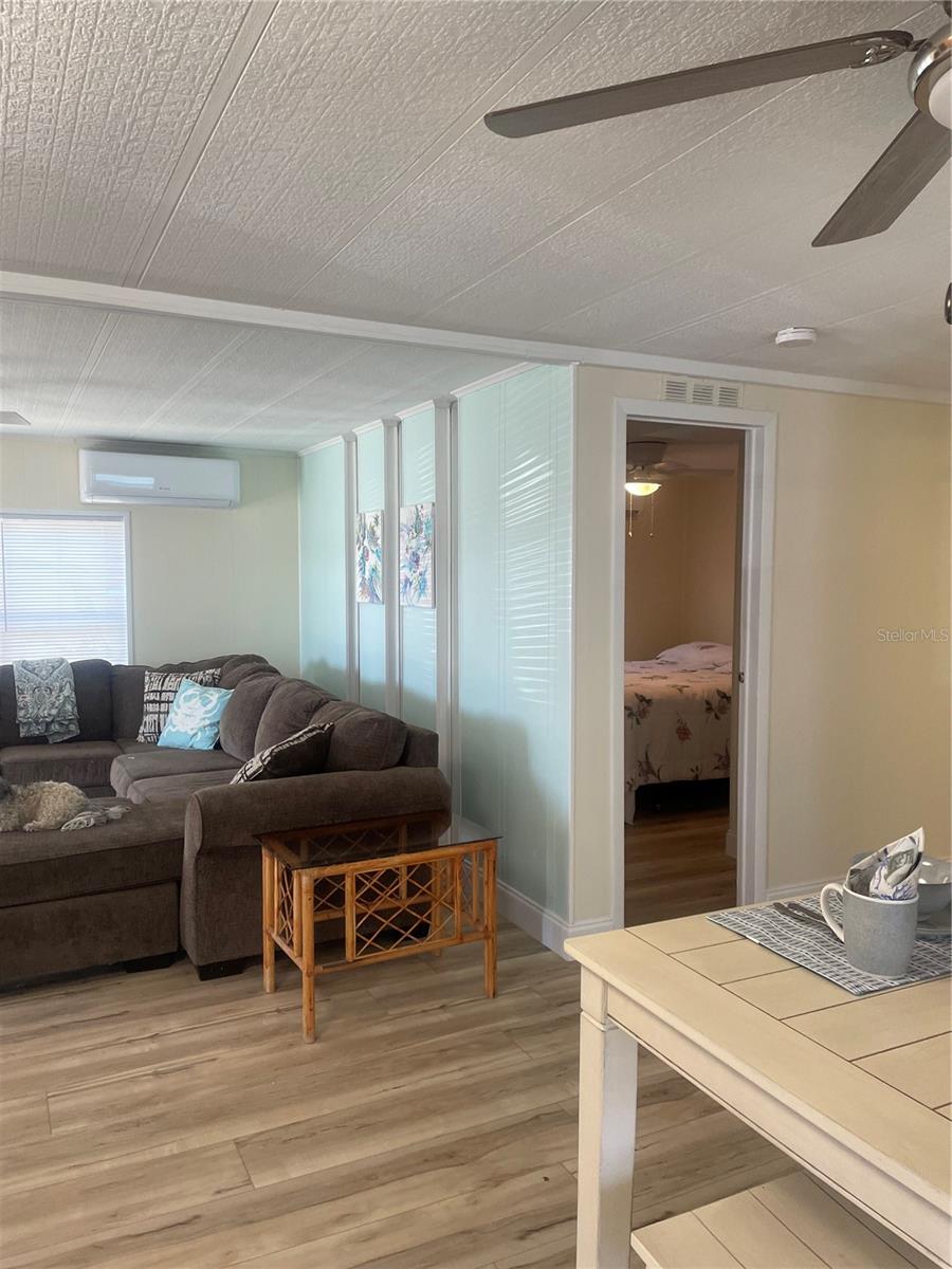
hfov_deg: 53.1
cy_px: 634
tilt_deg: -3.7
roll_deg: +0.0
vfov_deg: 67.3
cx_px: 476
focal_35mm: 26
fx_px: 953
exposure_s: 1/121
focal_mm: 4.2
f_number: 1.6
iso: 125
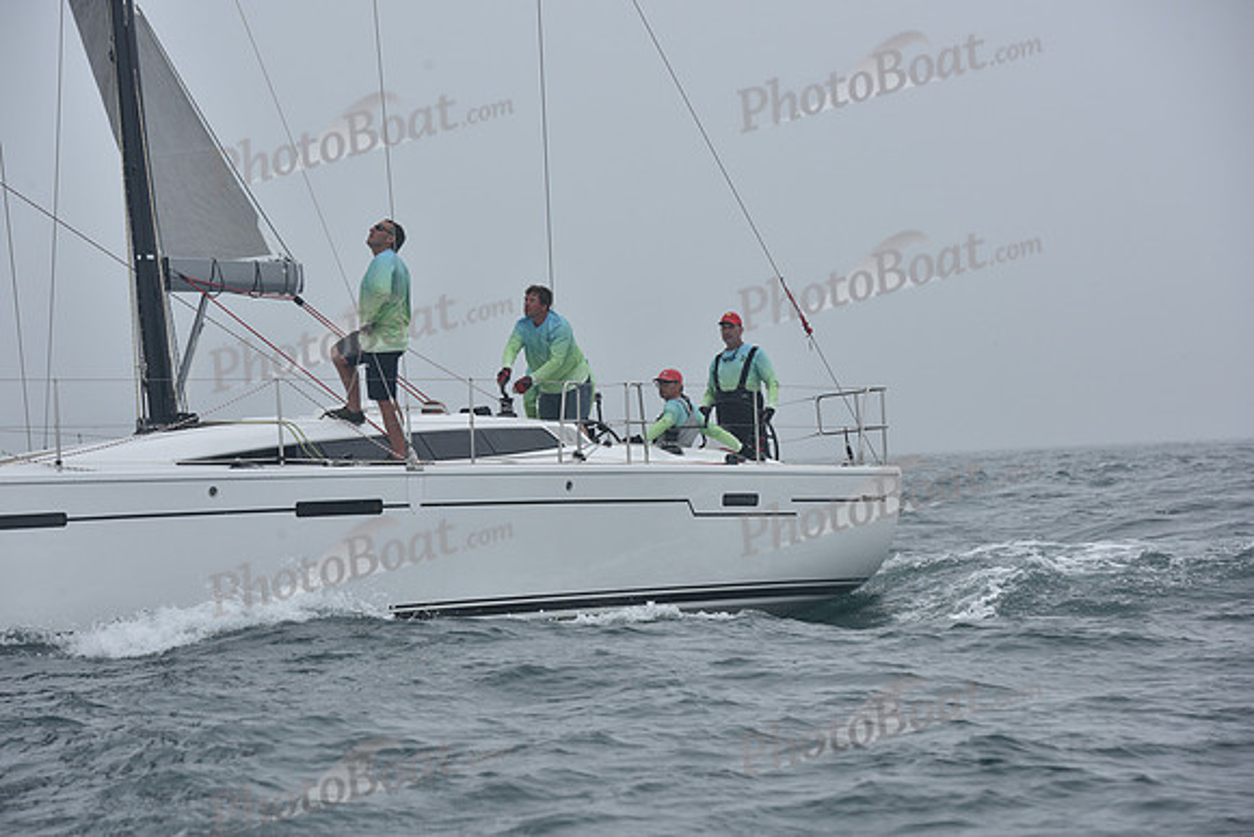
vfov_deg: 8.3
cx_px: 627
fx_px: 5749
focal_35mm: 165
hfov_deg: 12.4
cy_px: 418
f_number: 9
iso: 250
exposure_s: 1/800
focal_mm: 165
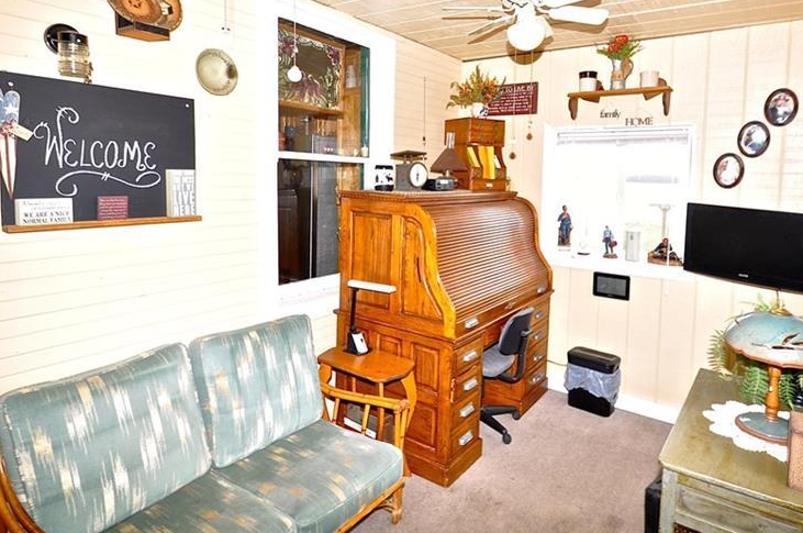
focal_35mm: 21
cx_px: 458
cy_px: 175
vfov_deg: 57.9
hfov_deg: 80.8
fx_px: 468
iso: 400
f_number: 5
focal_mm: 10
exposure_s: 1/100
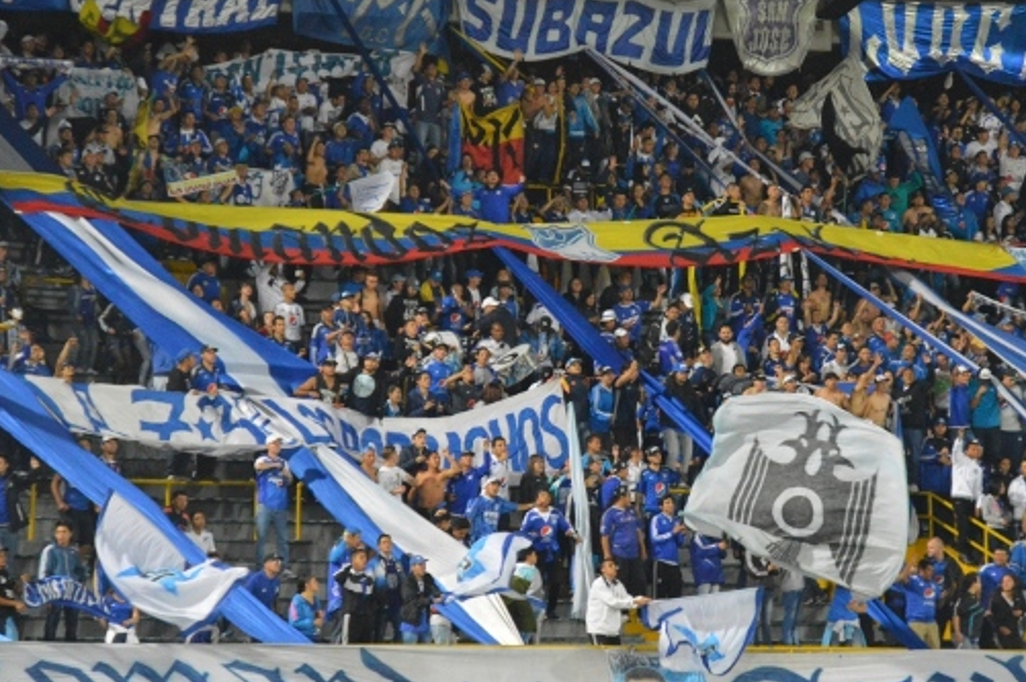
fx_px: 6463
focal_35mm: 227
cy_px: 324
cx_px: 658
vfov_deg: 6.0
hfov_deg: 9.1
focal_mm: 112
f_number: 4.8
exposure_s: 1/160
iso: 3200
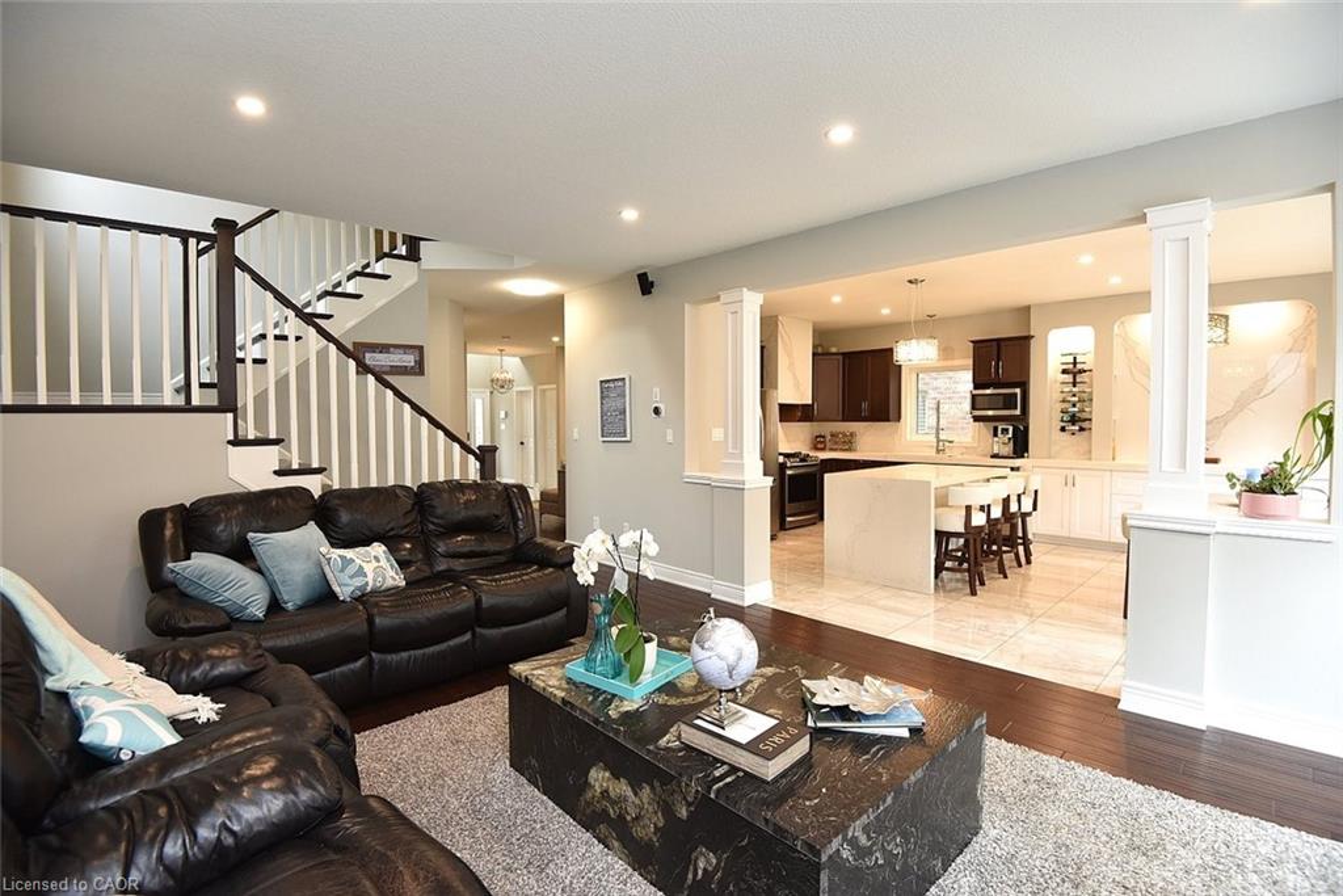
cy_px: 448
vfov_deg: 73.8
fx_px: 597
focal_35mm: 16
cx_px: 672
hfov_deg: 96.7
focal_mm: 16
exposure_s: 1/100
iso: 800
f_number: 5
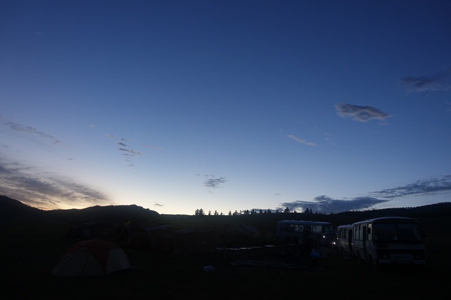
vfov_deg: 53.1
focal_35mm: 24
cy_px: 150
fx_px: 301
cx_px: 226
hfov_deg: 73.8
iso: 125
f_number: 2
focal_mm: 8.8
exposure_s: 1/30
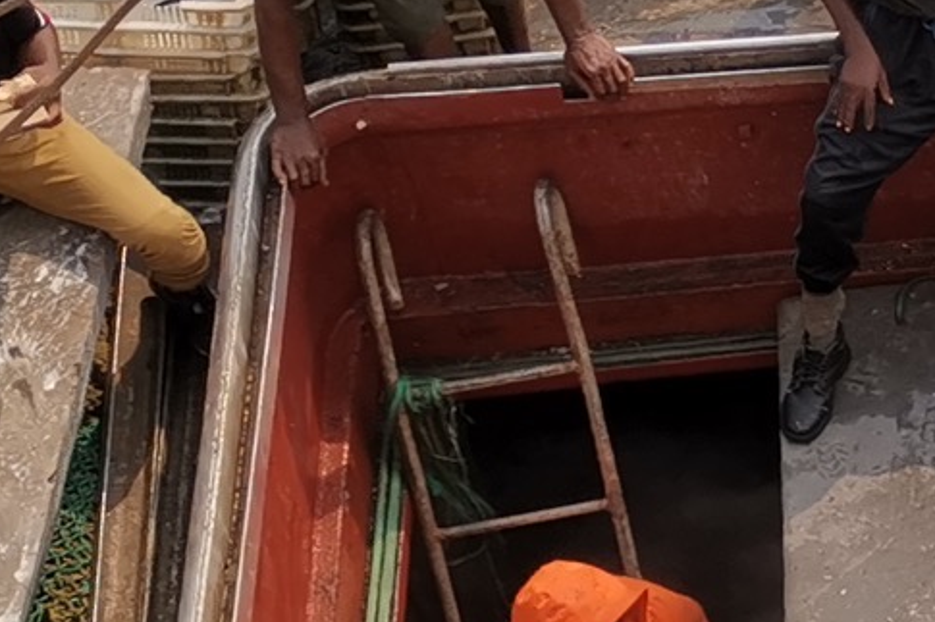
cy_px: 123
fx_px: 3609
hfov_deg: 12.6
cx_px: 1984
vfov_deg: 9.8
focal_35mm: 139
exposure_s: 1/2899
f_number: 1.8
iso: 50
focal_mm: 5.58
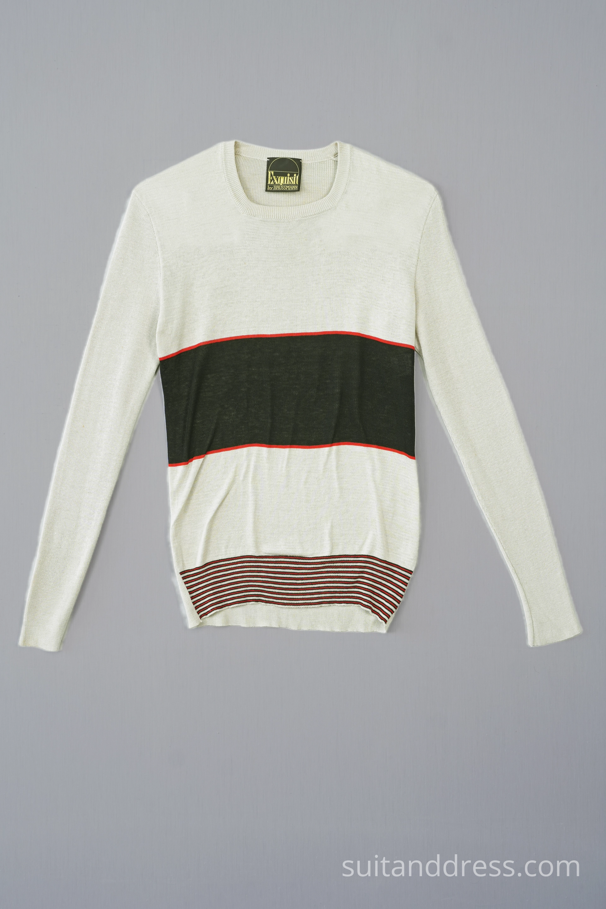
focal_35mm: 45
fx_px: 1136
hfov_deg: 29.9
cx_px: 303
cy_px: 454
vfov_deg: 43.6
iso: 320
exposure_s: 1/30
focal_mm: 30
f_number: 8
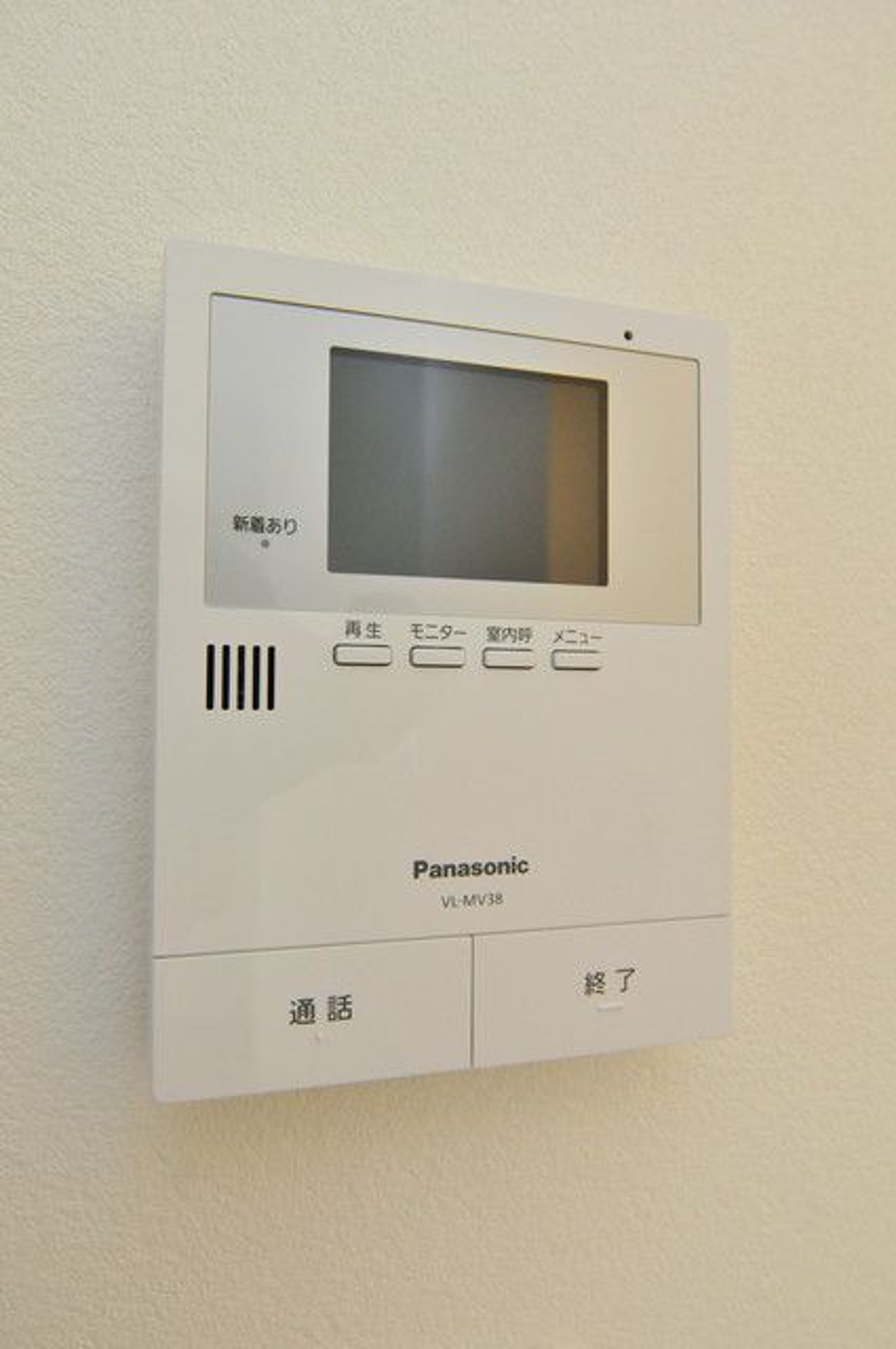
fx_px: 898
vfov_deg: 73.8
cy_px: 674
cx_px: 448
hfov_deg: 53.0
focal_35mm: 24
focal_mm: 16
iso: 1000
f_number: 7.1
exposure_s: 1/60
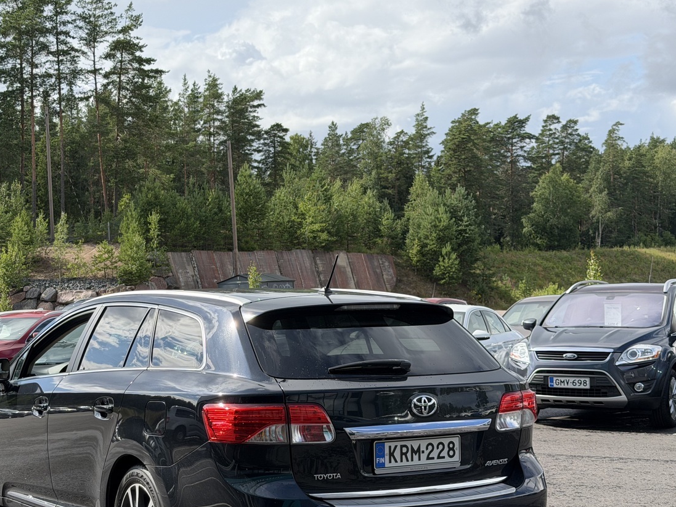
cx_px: 240
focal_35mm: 63
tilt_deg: -0.9
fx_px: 1230
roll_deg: +1.3
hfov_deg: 30.5
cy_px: 309
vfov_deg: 23.2
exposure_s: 1/2342
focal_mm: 6.76
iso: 64
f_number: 1.78
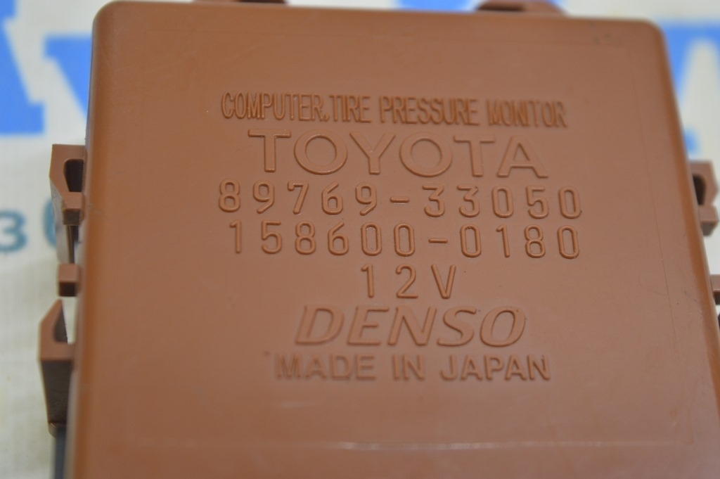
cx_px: 360
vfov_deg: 16.5
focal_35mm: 82
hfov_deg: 24.6
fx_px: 1649
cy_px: 240
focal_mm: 55
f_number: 5.6
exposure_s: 1/20
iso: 400
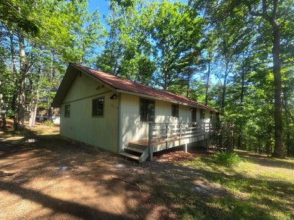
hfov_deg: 101.9
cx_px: 136
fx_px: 119
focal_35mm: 14
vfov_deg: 85.6
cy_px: 115
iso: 50
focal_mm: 2.2
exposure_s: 1/349
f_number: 2.2
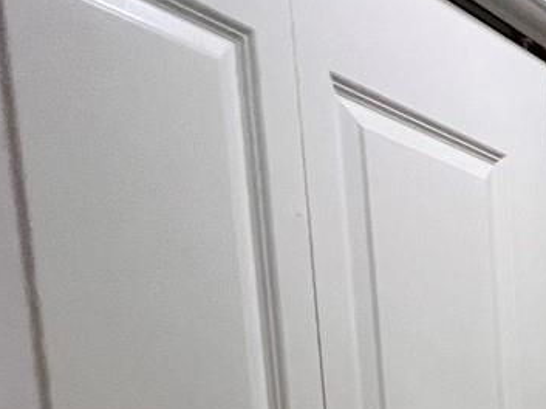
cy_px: 666
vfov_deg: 20.1
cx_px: 862
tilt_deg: -10.2
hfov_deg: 24.1
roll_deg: -0.3
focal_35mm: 59
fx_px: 930
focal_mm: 1.57
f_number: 1.8
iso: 200
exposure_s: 1/120
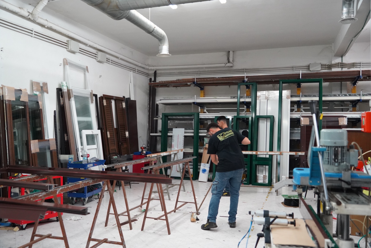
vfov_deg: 42.3
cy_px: 124
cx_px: 186
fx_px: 319
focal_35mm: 31
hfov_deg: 60.3
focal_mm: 31
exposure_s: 1/160
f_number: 4
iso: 8000
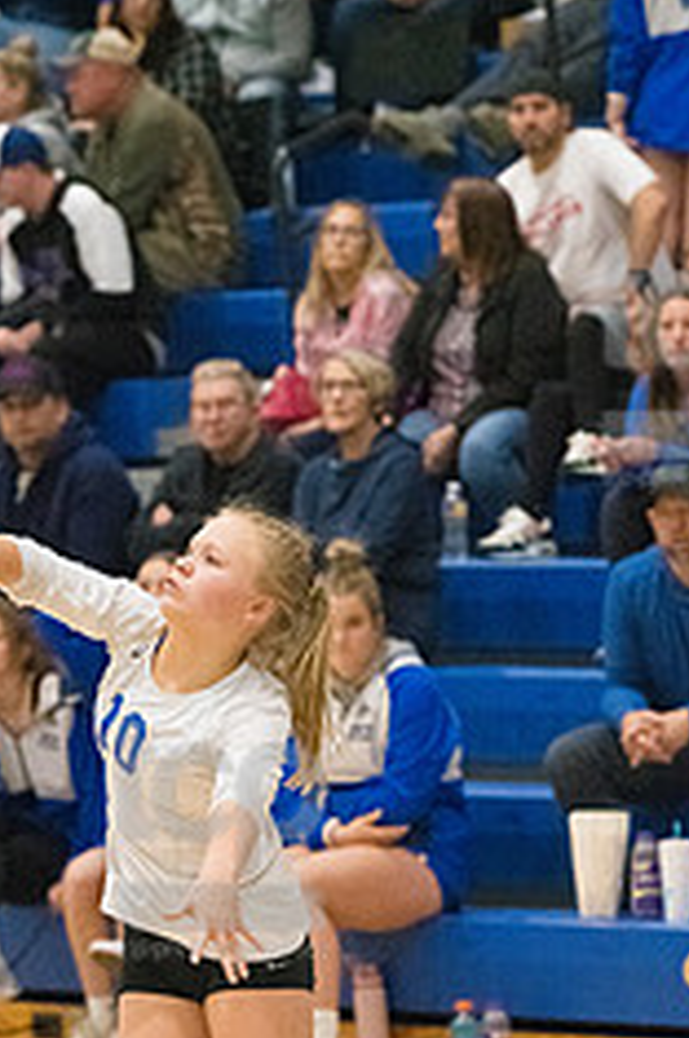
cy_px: 839
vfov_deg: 7.9
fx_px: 7457
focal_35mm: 259
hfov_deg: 5.3
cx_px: 221
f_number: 4.5
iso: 10000
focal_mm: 135
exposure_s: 1/1600
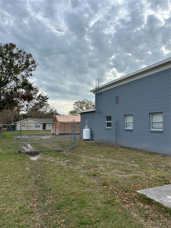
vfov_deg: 67.3
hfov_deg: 53.1
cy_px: 114
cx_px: 86
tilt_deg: +2.5
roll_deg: -0.6
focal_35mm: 26
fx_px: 171
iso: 50
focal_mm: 5.7
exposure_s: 1/1089
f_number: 1.5
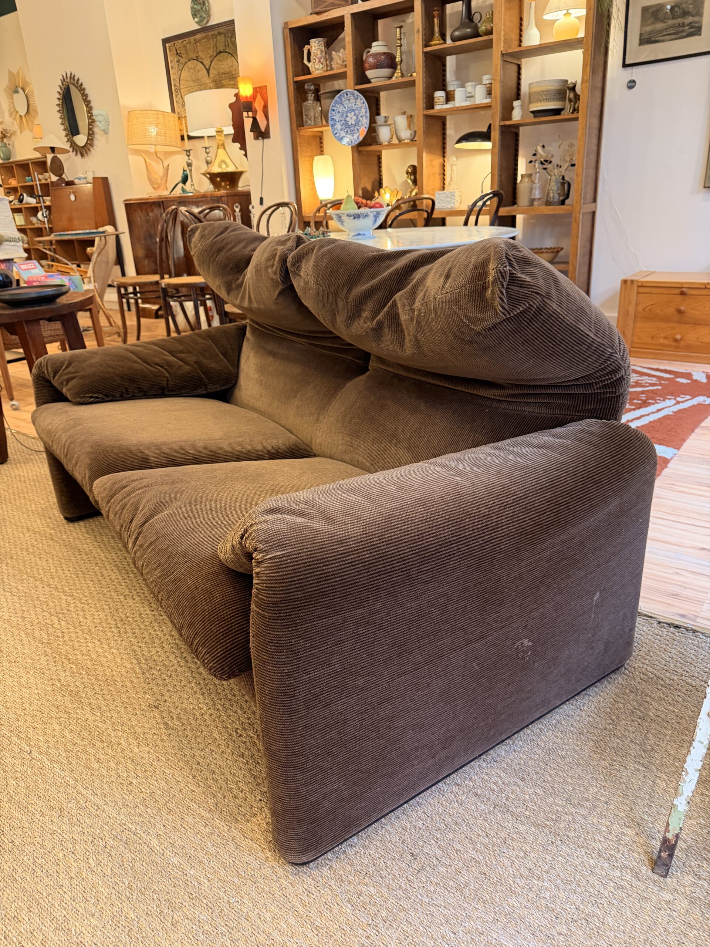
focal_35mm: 24
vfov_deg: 71.6
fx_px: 656
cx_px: 355
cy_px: 474
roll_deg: +2.4
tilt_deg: -21.9
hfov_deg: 56.8
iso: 320
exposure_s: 1/50
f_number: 1.78
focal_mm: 6.76
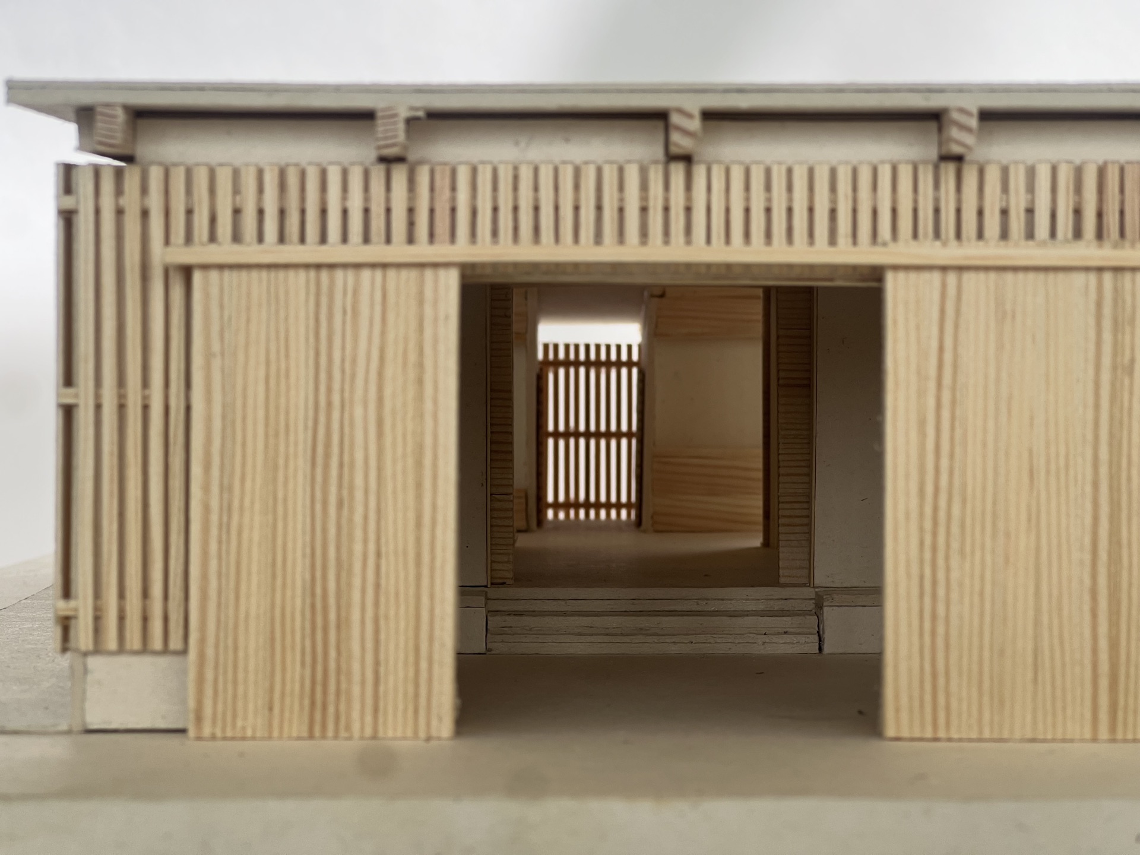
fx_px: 2536
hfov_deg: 25.3
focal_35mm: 77
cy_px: 428
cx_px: 570
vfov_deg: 19.1
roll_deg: +0.4
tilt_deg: -0.3
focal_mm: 9
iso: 40
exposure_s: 1/99
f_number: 2.8
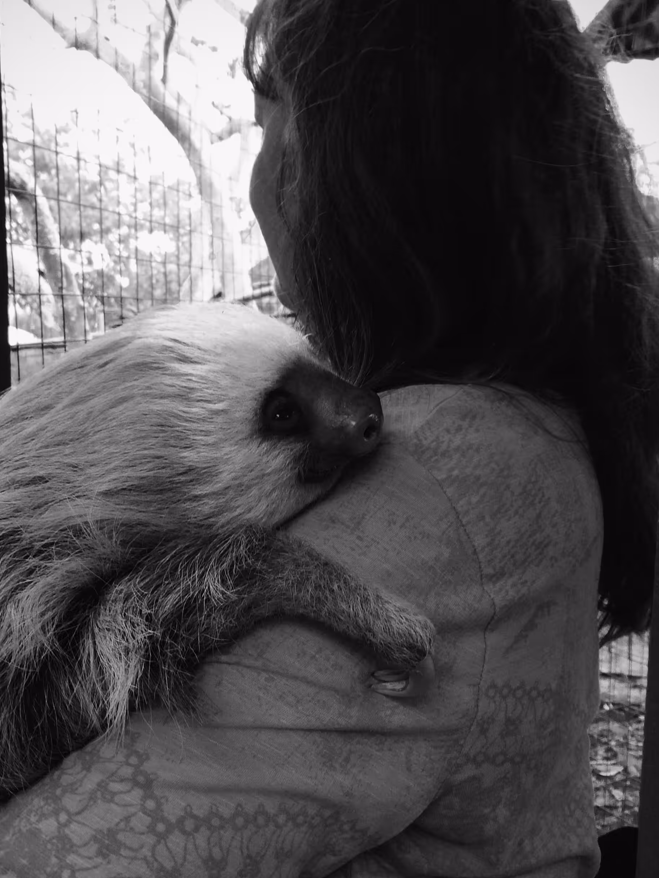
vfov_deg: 46.8
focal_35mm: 40
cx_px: 280
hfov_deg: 35.9
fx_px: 1015
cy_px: 451
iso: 50
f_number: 2.2
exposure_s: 1/120
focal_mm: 4.12
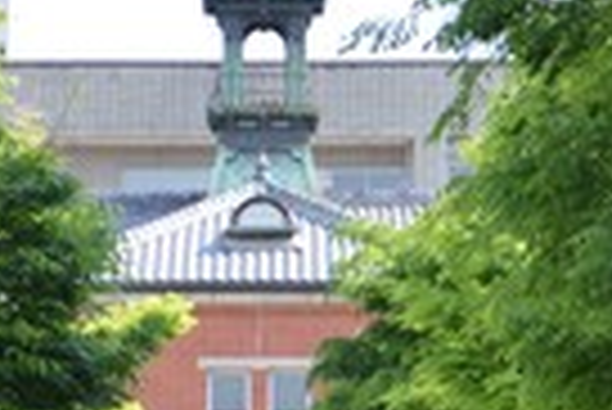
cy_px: 97
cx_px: 270
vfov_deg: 7.0
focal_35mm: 197
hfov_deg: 10.4
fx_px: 3353
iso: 100
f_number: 6.3
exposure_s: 1/160
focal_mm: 28
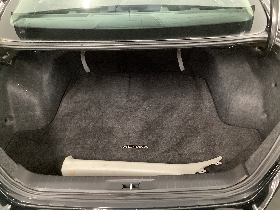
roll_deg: +0.4
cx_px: 140
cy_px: 105
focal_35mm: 31
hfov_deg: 58.4
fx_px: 251
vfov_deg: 45.4
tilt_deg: -36.0
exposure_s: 1/17
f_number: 2.4
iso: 640
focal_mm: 3.3
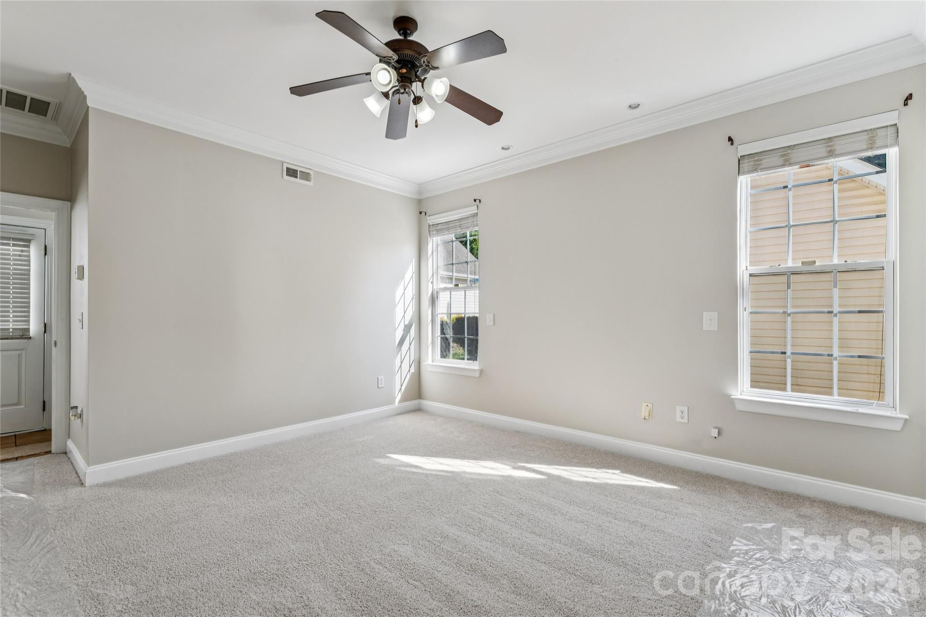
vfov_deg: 73.7
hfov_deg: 96.7
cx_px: 463
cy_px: 308
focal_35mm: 16
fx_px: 411
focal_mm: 16
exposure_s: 1/20
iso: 100
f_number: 9
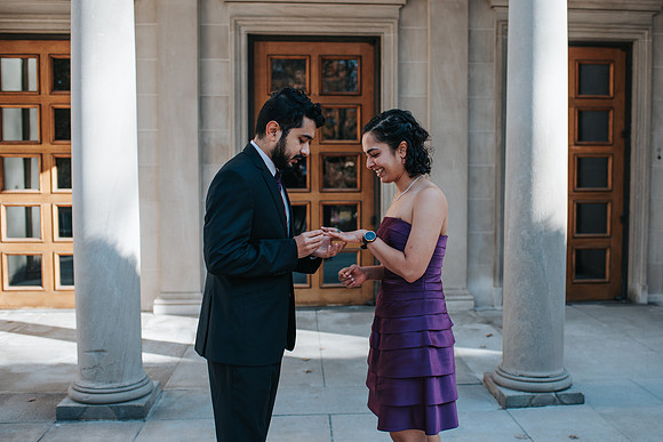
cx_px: 359
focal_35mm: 38
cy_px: 221
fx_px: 709
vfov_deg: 34.7
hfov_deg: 50.1
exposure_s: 1/320
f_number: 2.8
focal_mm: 35
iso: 125
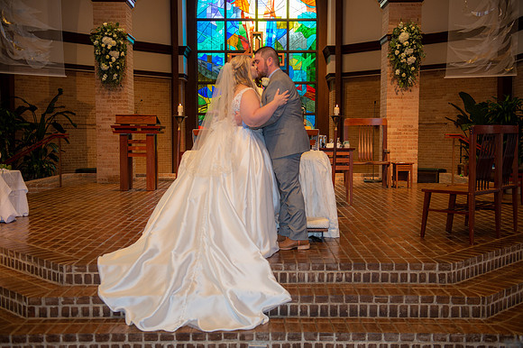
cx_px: 262
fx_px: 610
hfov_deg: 46.4
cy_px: 174
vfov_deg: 31.9
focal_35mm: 42
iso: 1250
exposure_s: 1/125
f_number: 3.5
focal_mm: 42
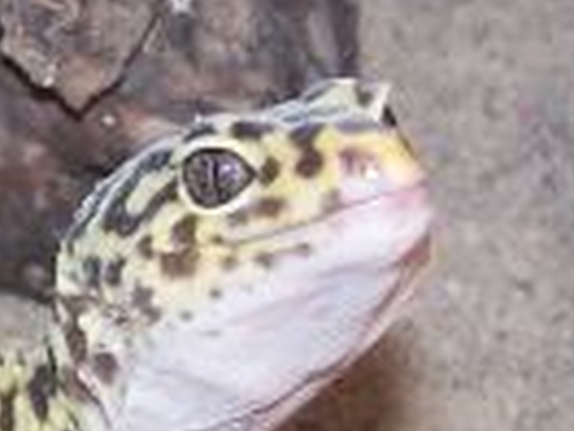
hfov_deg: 10.0
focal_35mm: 194
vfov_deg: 7.6
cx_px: -109
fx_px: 3217
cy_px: 331
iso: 80
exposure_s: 1/60
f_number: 2.8
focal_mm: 6.7
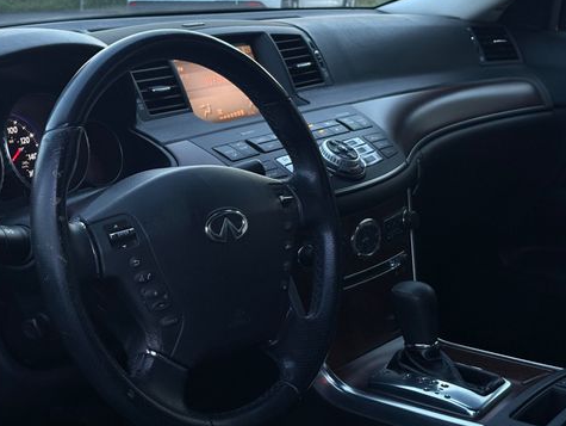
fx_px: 1145
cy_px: 197
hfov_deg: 27.7
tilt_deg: -13.6
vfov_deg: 21.0
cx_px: 212
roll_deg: +0.8
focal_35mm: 70
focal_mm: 5.96
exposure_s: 1/43
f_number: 1.6
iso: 160
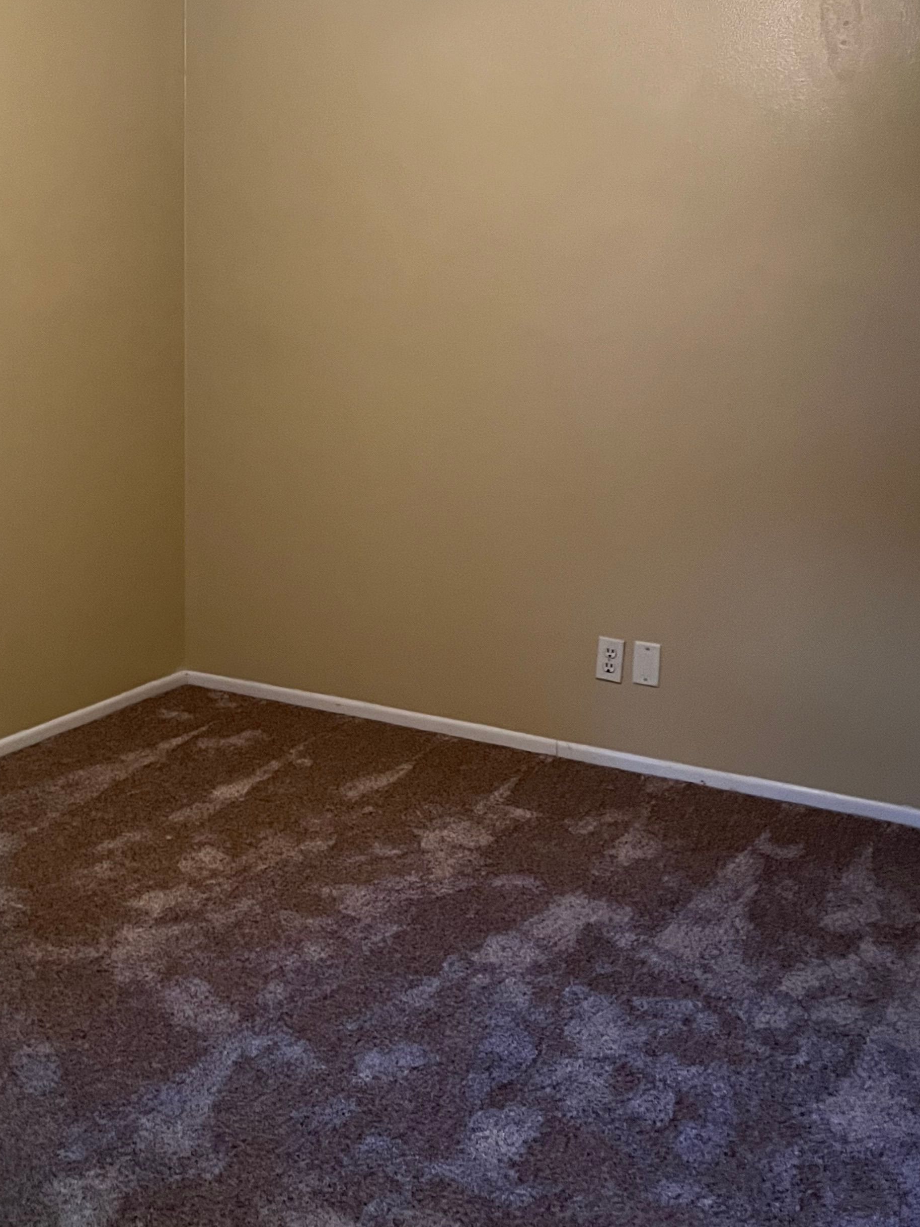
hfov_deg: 33.0
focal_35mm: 43
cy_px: 520
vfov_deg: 43.7
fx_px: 1524
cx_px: 242
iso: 500
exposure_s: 1/30
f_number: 1.6
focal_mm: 5.1
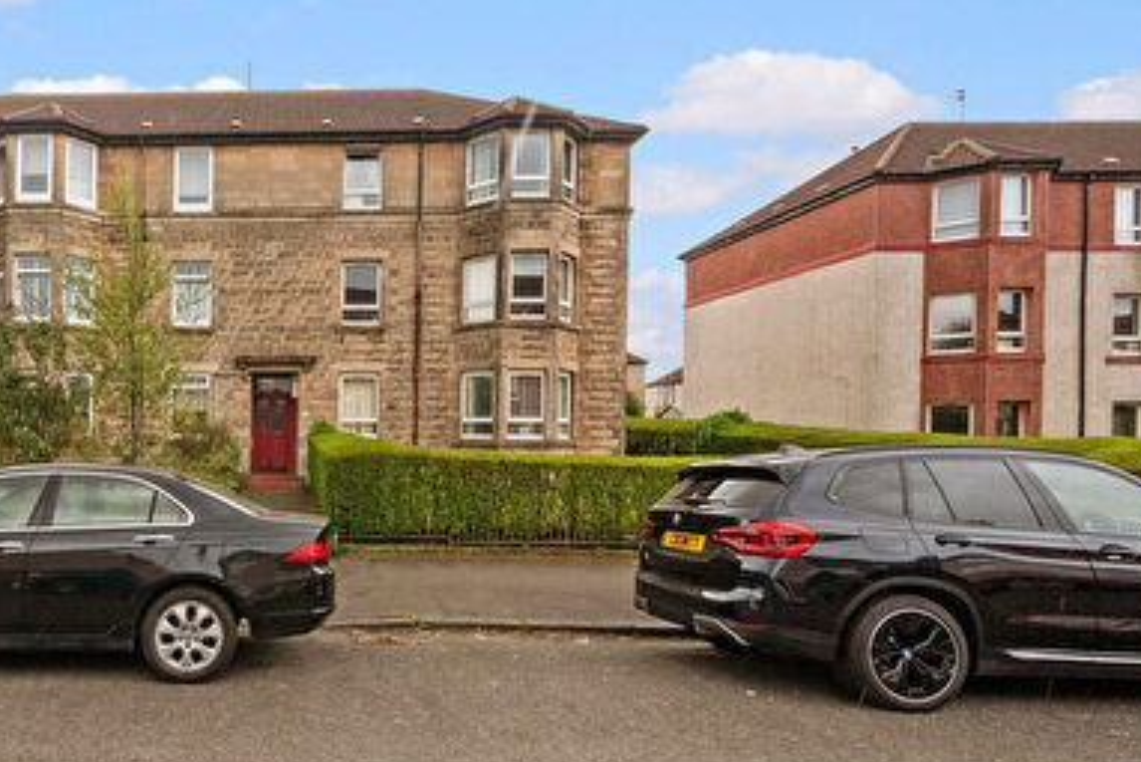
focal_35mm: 22
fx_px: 698
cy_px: 356
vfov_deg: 57.2
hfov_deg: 72.4
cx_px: 269
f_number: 18
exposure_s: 1/250
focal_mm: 12
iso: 640
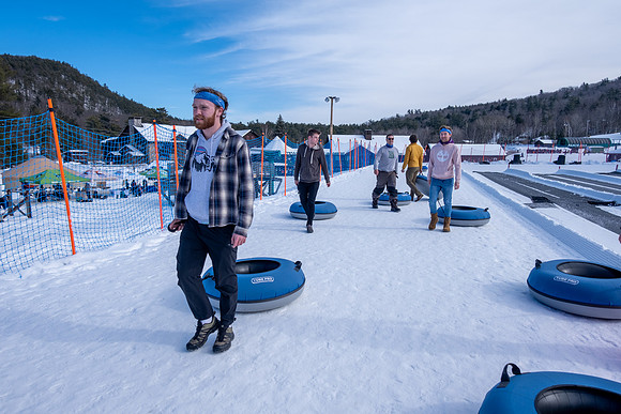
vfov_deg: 53.2
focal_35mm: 24
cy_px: 207
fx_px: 414
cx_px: 310
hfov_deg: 73.7
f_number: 5
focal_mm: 16
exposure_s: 1/1000
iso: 320
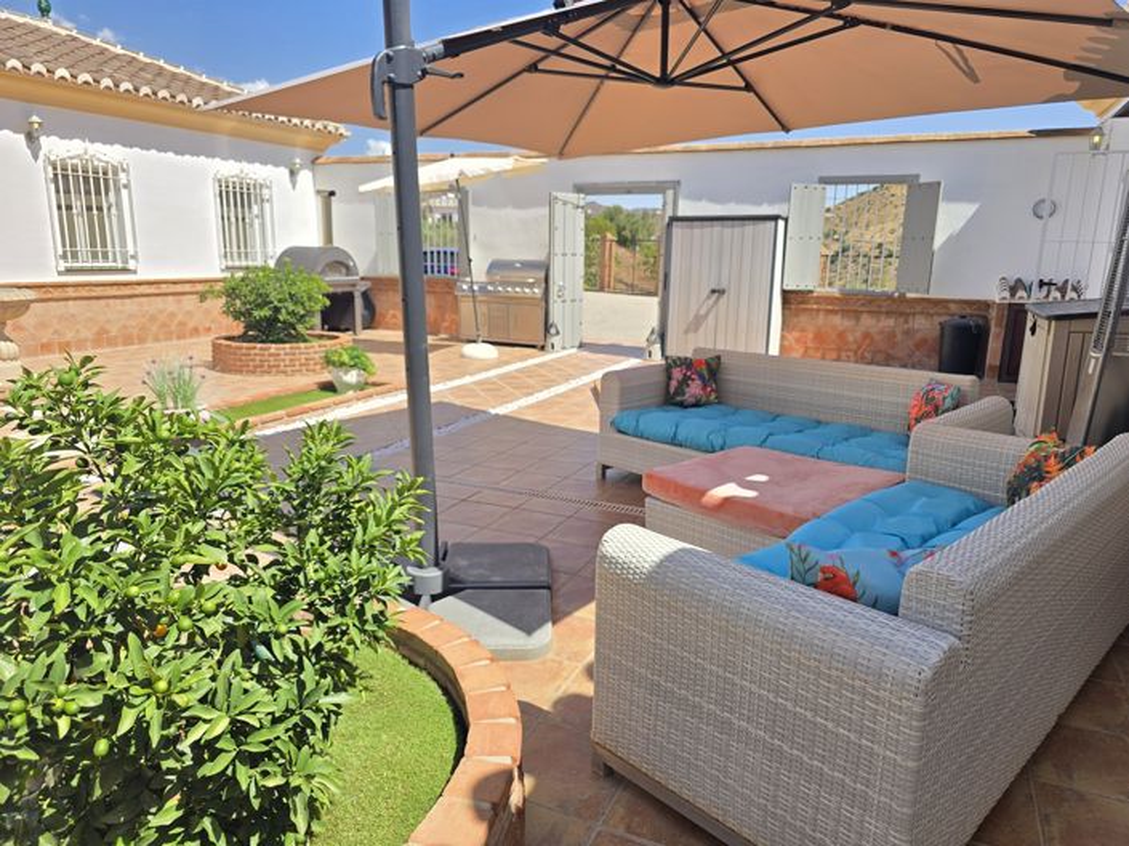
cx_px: 564
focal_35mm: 23
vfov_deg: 58.8
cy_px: 423
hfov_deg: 74.0
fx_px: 750
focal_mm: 6.3
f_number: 1.7
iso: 12
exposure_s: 1/579
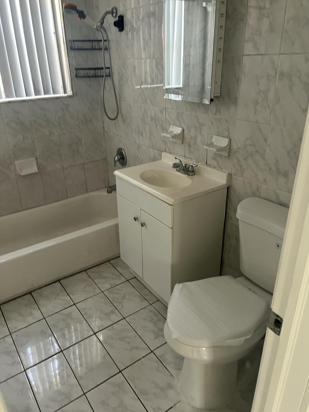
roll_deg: +1.9
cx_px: 154
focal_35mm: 26
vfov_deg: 67.3
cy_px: 206
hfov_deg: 53.1
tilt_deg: -17.5
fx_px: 309
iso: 250
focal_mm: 5.7
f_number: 1.5
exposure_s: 1/60
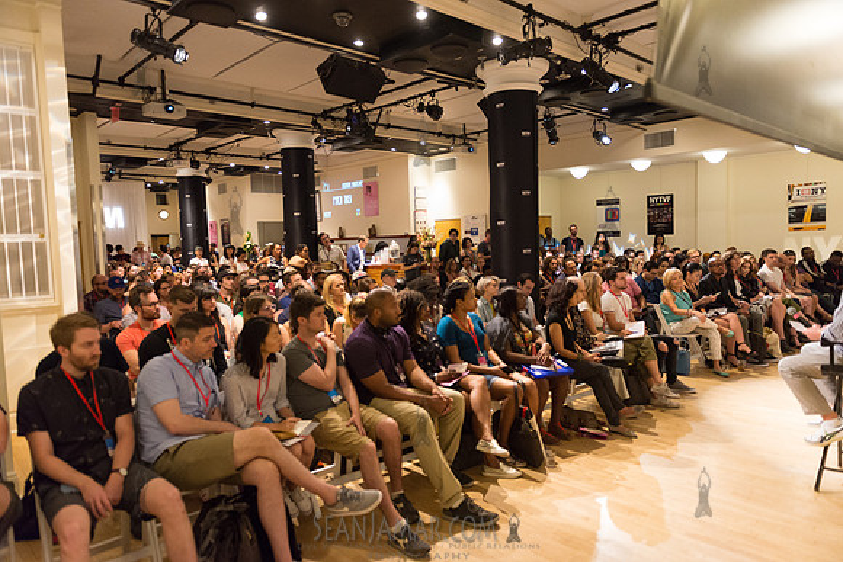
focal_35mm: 24
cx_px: 422
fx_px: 562
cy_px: 281
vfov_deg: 53.2
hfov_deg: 73.7
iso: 4000
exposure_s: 1/320
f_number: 2.8
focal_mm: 24
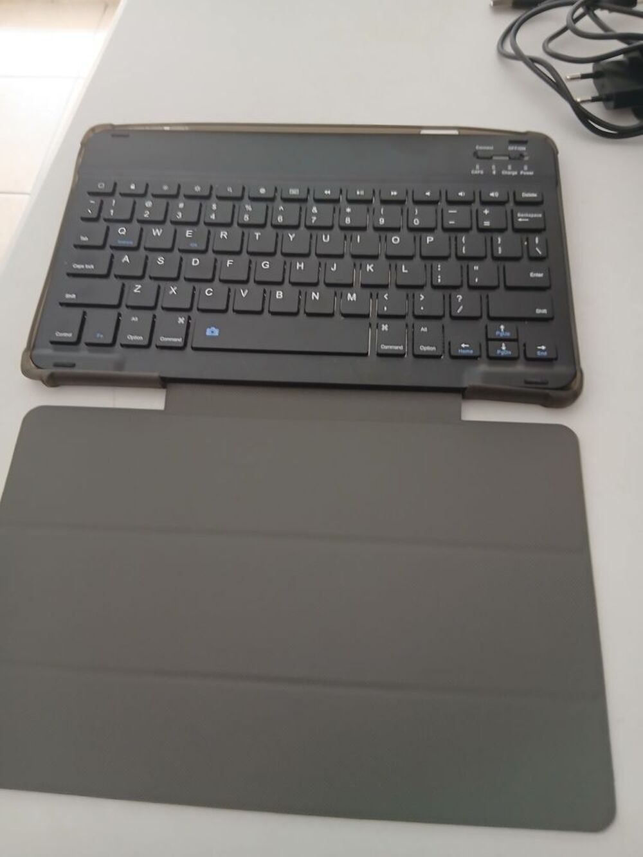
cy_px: 428
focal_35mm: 26
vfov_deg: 67.3
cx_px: 322
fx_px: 644
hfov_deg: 53.1
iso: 200
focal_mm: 3.98
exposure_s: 1/33.3
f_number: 1.8
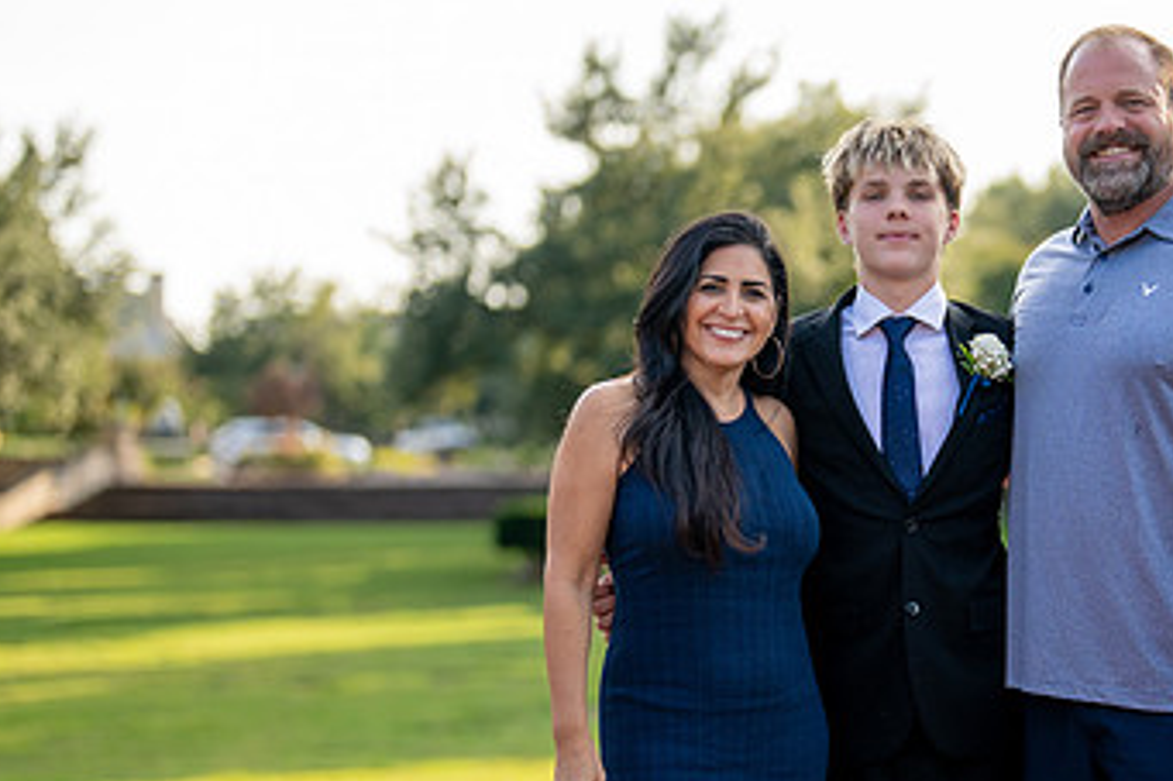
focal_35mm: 104
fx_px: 3387
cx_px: 1021
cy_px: 616
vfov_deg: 13.1
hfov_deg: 19.3
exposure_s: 1/2500
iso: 200
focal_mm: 50
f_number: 1.2
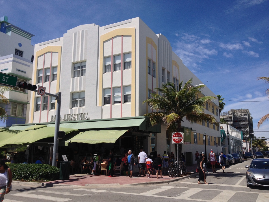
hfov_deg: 52.6
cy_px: 101
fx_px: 272
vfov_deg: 40.7
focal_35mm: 35
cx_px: 134
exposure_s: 1/2907
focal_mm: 4.28
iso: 50
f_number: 2.4
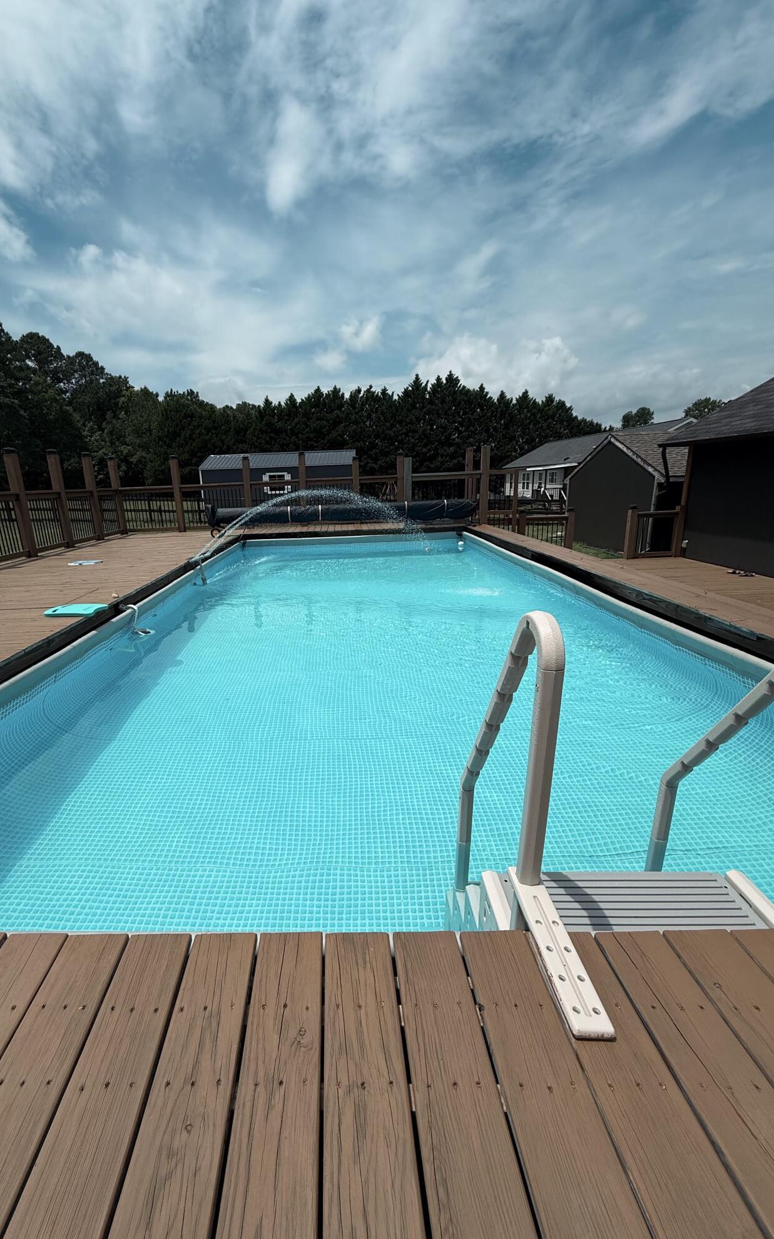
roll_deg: +3.0
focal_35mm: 15
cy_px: 617
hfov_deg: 74.2
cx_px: 323
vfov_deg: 101.5
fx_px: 506
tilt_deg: -14.8
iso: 50
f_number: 2.2
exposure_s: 1/6173
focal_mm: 2.22
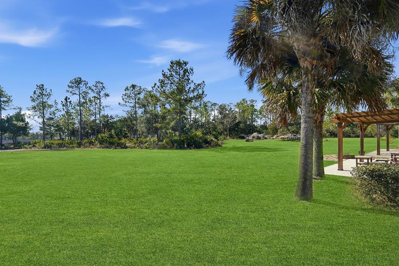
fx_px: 188
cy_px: 139
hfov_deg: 93.3
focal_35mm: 17
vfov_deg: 70.4
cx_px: 204
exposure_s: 1/2500
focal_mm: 16
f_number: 9
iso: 320
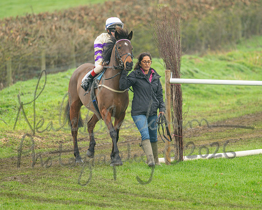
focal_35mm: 500
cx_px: 139
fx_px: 3874
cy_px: 94
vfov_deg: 3.1
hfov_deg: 3.9
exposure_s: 1/500
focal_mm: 400
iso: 400
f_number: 4.5
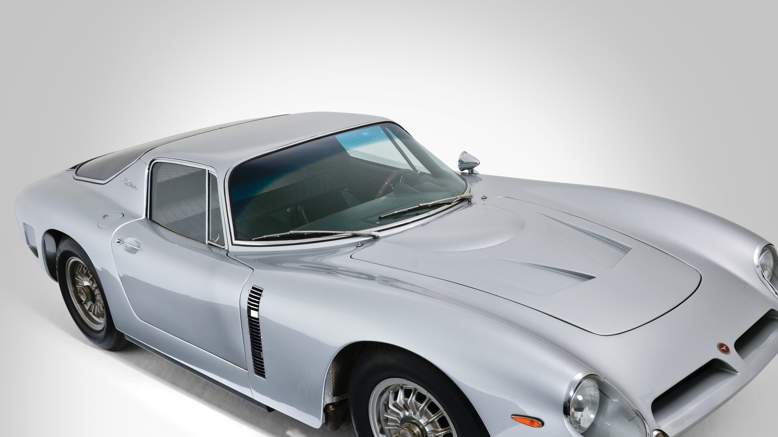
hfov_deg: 47.3
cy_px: 262
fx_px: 887
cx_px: 425
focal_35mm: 43
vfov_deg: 27.7
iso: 100
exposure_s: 1/100
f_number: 13
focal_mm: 24
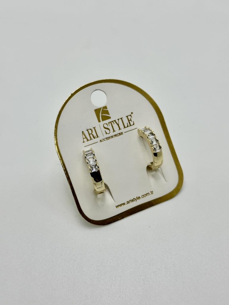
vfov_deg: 39.7
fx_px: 423
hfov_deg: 30.3
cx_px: 114
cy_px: 152
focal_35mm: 48
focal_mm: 6.86
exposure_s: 1/266
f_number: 1.78
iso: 64
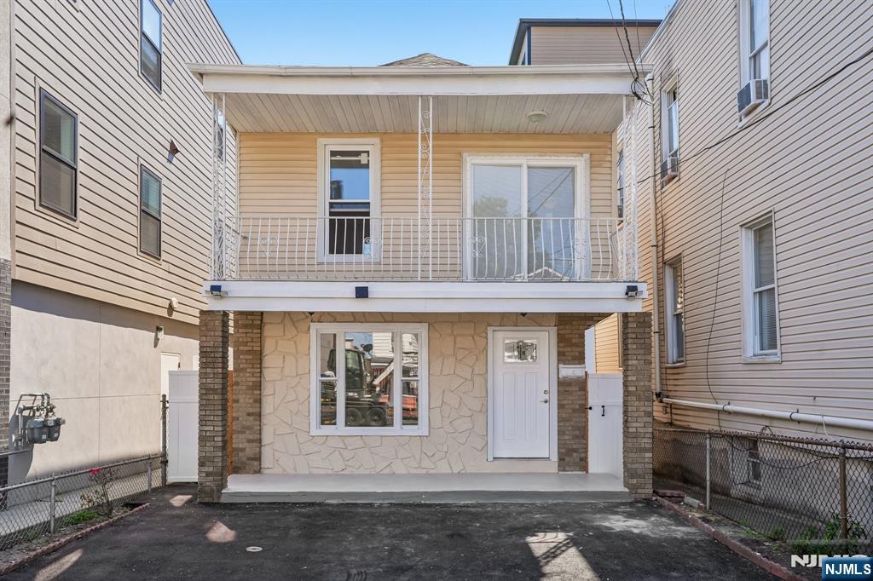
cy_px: 290
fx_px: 679
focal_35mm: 28
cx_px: 436
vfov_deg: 46.4
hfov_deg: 65.5
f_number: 8
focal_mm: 28
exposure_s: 1/200
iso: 125
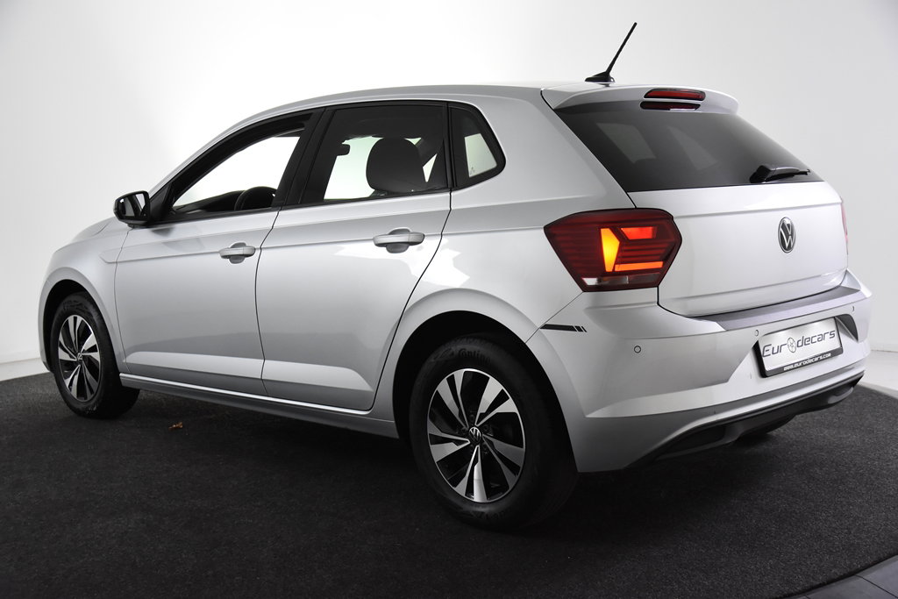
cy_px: 300
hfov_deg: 46.4
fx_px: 1048
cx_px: 449
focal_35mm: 42
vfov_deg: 31.9
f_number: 4.5
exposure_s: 1/80
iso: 1600
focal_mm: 28
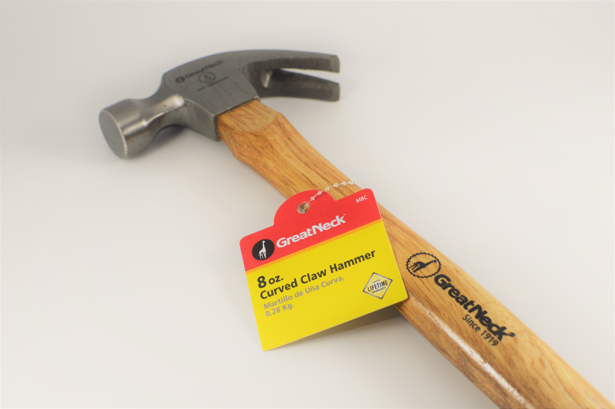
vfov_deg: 25.7
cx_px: 308
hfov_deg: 37.9
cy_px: 204
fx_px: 896
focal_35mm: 52
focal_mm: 35
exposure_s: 1/125
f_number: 5.6
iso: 400
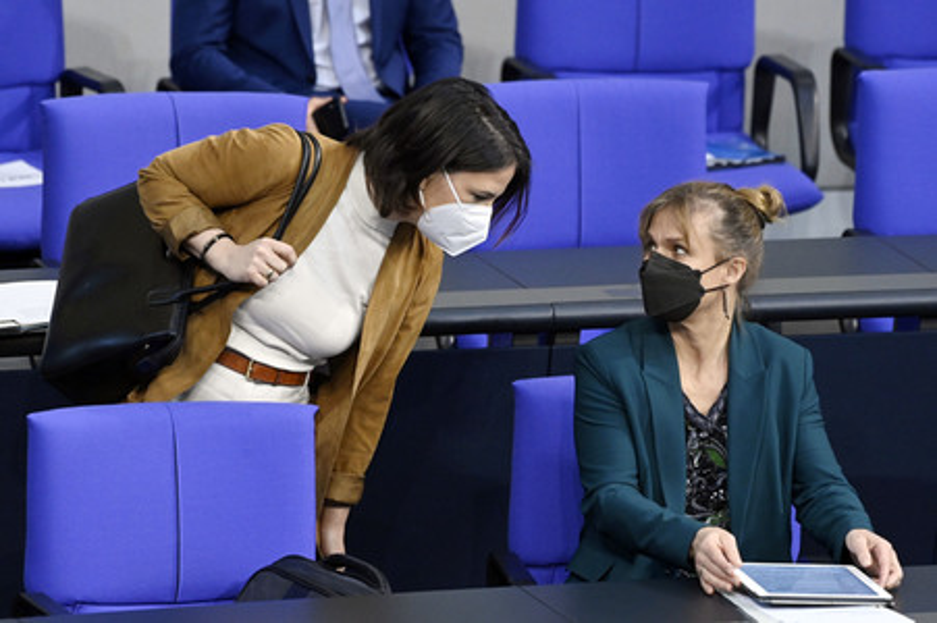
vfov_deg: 4.3
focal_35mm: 320
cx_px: 468
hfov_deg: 6.4
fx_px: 8323
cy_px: 312
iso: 8000
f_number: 5.6
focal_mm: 320
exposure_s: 1/200
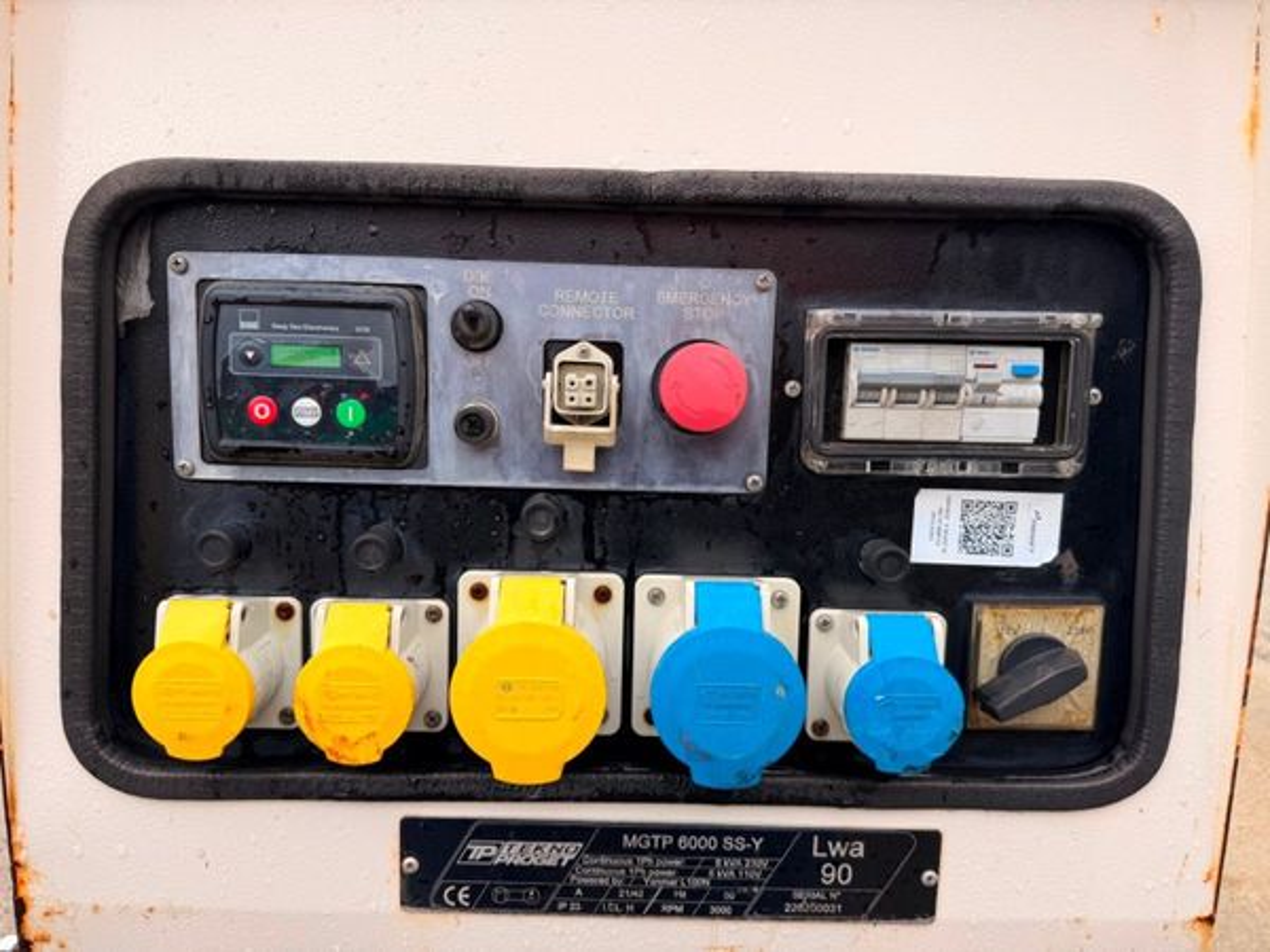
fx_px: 881
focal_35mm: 24
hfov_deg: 71.6
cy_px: 476
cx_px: 635
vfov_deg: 56.8
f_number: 1.78
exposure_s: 1/1091
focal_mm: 6.76
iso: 80
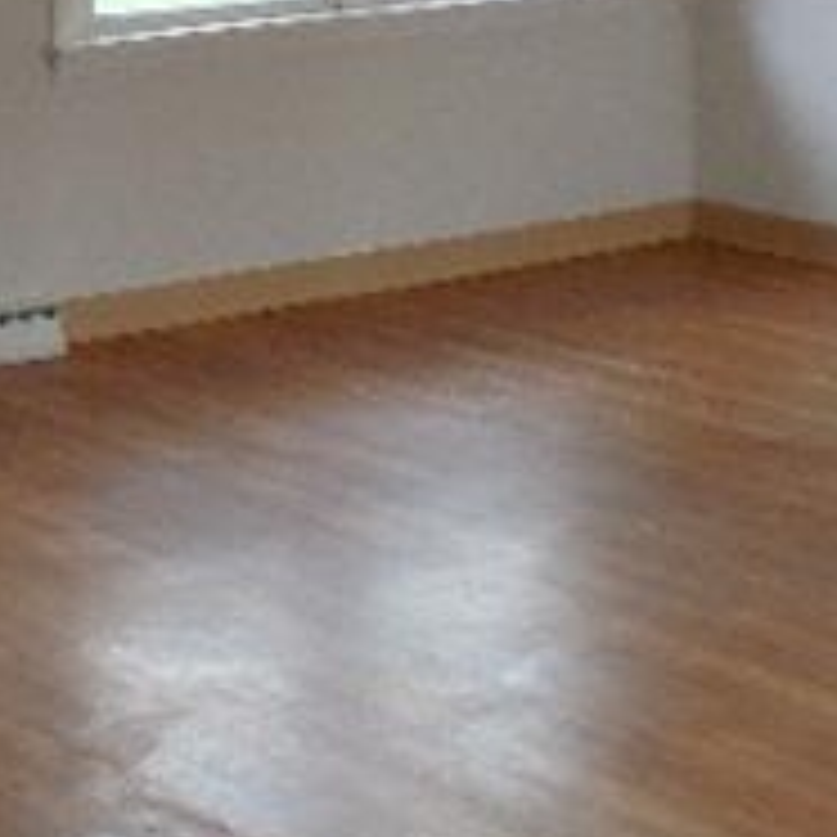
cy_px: 2
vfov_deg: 18.6
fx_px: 2489
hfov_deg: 18.3
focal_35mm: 91
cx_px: -92
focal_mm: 4.5
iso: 250
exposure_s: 1/30
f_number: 3.3
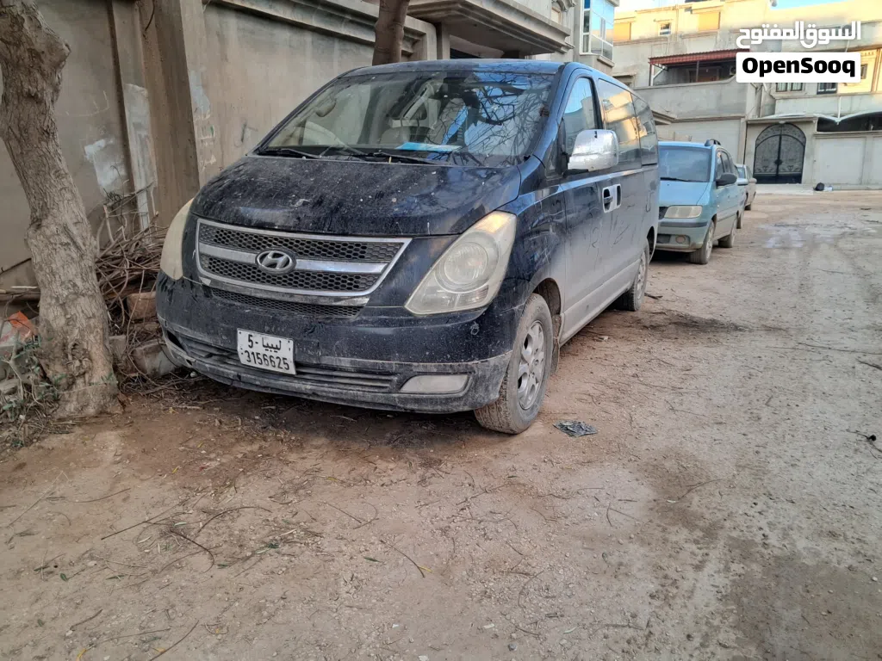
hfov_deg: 65.3
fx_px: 688
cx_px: 441
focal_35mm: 27
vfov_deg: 51.4
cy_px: 330
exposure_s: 1/50
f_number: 1.8
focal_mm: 4
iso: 50
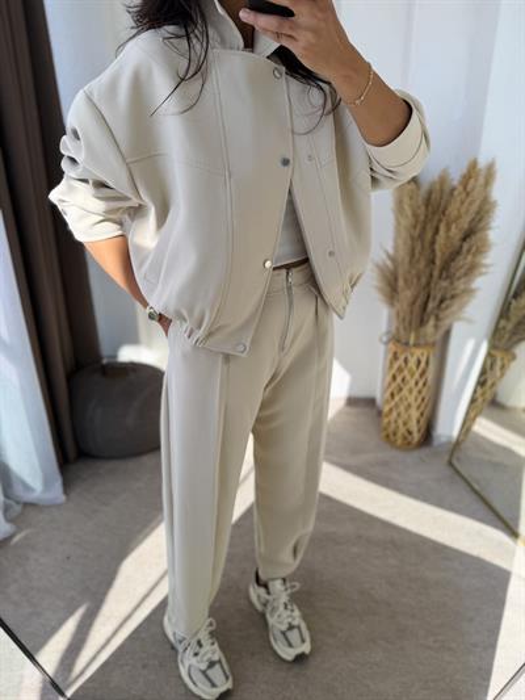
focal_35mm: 24
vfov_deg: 71.6
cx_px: 262
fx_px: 485
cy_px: 350
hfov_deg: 56.8
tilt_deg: -57.0
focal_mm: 6.76
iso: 80
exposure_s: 1/430
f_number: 1.78
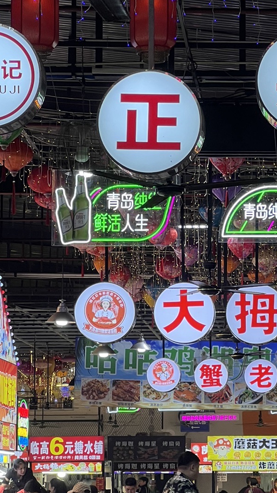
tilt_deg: +6.0
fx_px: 2064
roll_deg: +0.7
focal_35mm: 158
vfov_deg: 13.6
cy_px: 331
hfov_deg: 7.6
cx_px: 344
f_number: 2.8
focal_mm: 9
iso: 40
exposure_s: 1/100
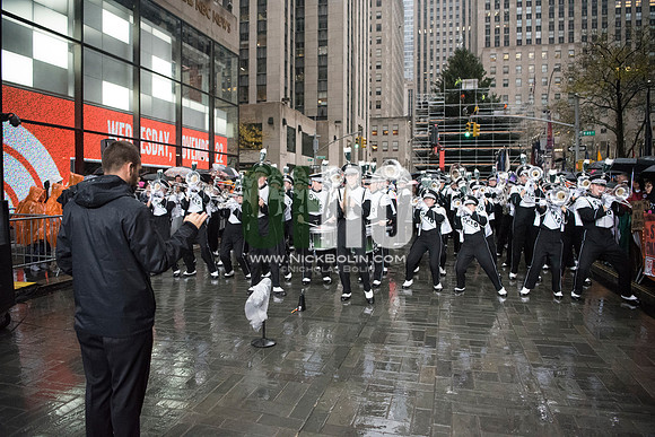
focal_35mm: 24
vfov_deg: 53.2
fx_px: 437
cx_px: 328
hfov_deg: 73.7
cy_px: 218
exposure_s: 1/2500
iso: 10000
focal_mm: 24
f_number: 2.8
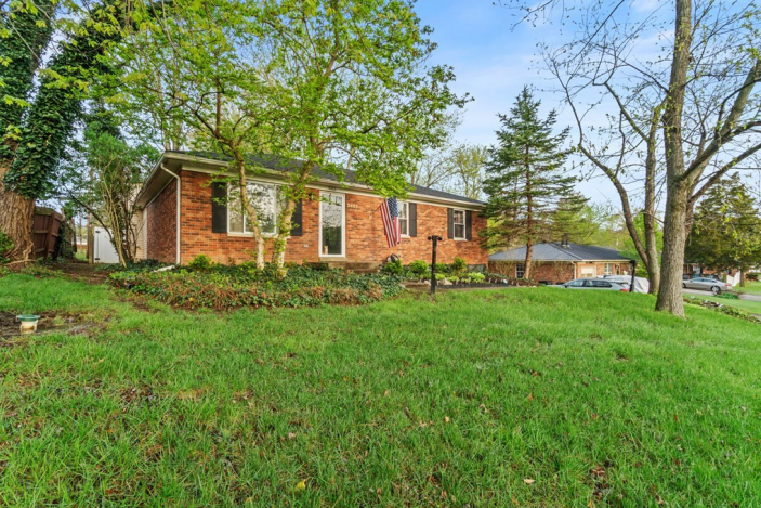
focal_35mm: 16
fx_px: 338
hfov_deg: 96.7
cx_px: 369
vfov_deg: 73.7
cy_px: 263
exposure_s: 1/50
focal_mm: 10
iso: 400
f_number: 11
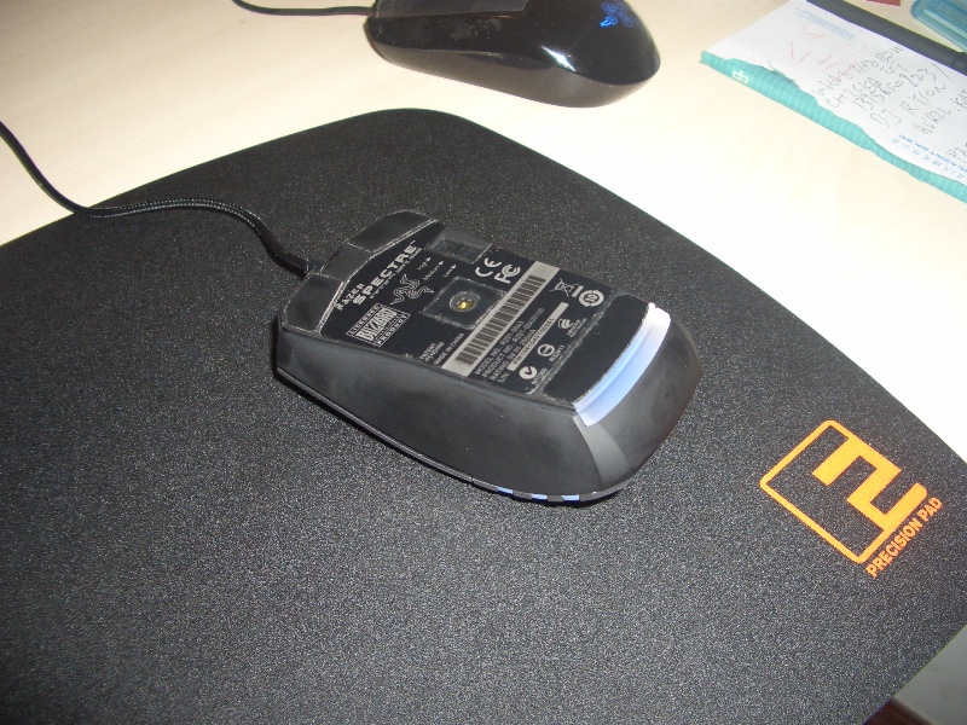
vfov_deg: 40.7
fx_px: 978
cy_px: 362
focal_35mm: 35
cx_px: 484
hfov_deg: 52.6
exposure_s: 1/60
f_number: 2.6
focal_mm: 5.8
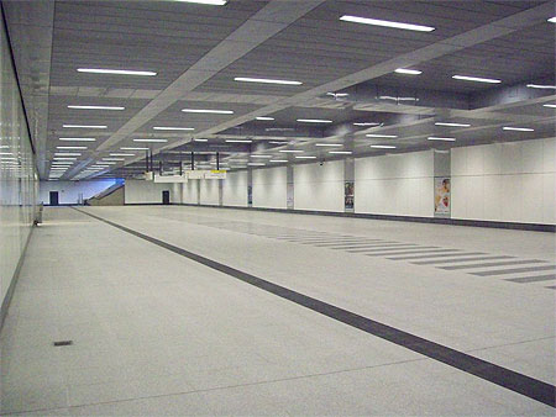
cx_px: 278
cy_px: 208
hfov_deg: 51.3
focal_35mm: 36
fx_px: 579
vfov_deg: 39.7
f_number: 2.7
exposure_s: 1/81.7
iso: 800
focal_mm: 6
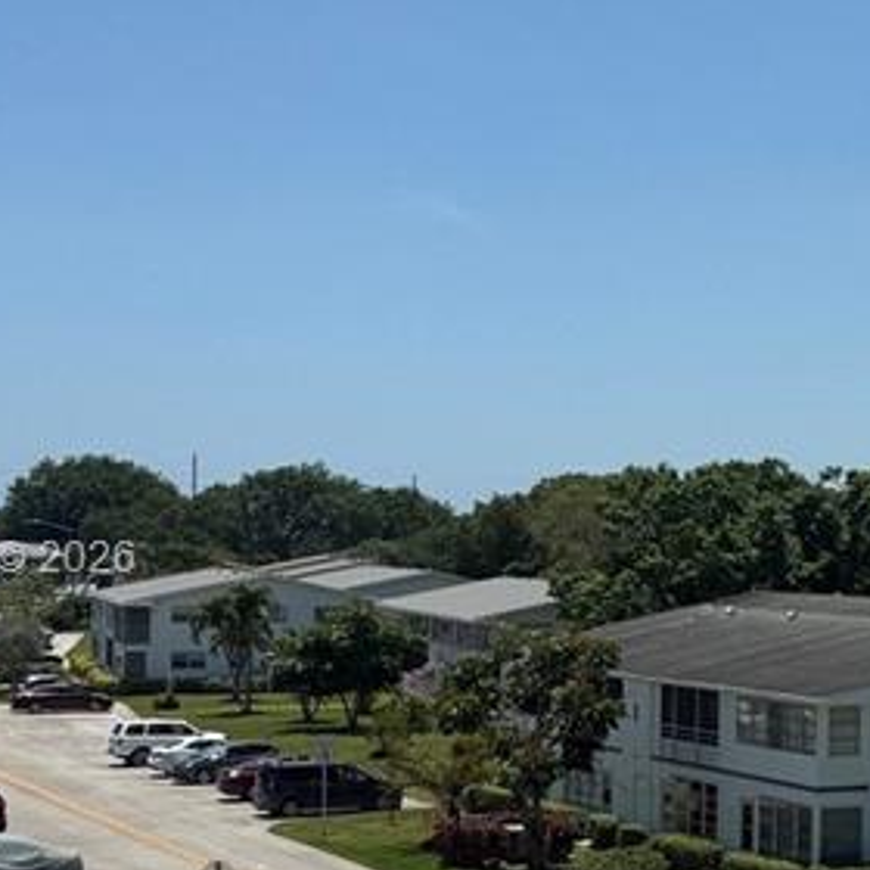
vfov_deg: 19.0
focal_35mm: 91
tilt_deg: -0.1
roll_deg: -2.0
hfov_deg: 18.4
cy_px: 562
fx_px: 2588
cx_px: 960
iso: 80
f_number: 1.78
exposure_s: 1/7353
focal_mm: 6.76
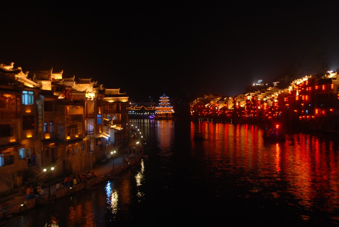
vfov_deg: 35.6
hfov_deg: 51.2
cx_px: 170
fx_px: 354
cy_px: 114
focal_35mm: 38
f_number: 5
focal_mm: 25
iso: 200
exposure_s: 1
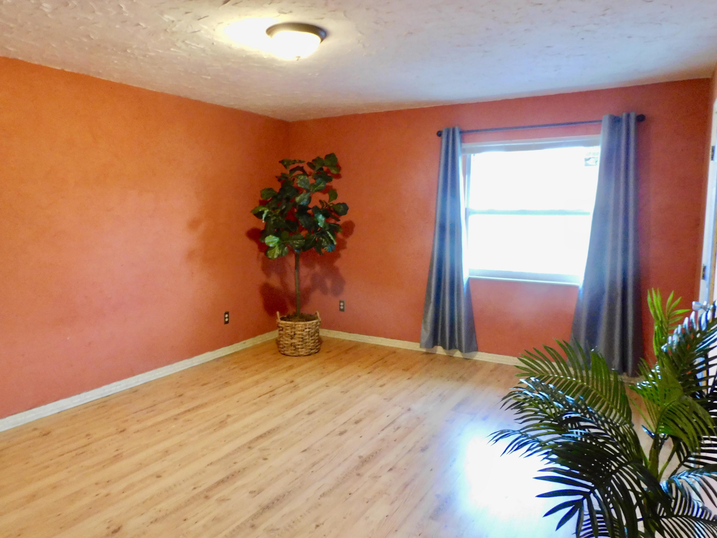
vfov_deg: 56.8
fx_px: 497
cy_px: 269
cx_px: 358
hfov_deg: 71.6
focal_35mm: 24
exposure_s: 1/8
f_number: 3.3
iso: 560
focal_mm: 4.3
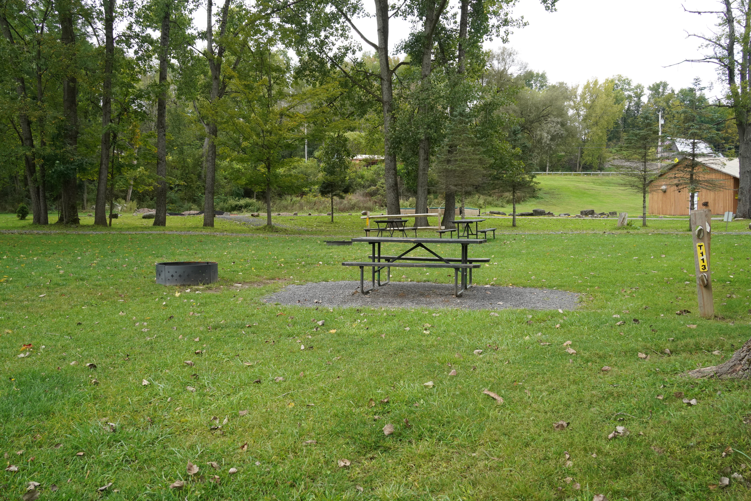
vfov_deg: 40.0
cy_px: 245
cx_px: 382
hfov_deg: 57.2
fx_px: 688
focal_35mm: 33
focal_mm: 32
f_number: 13
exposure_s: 1/250
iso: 1600
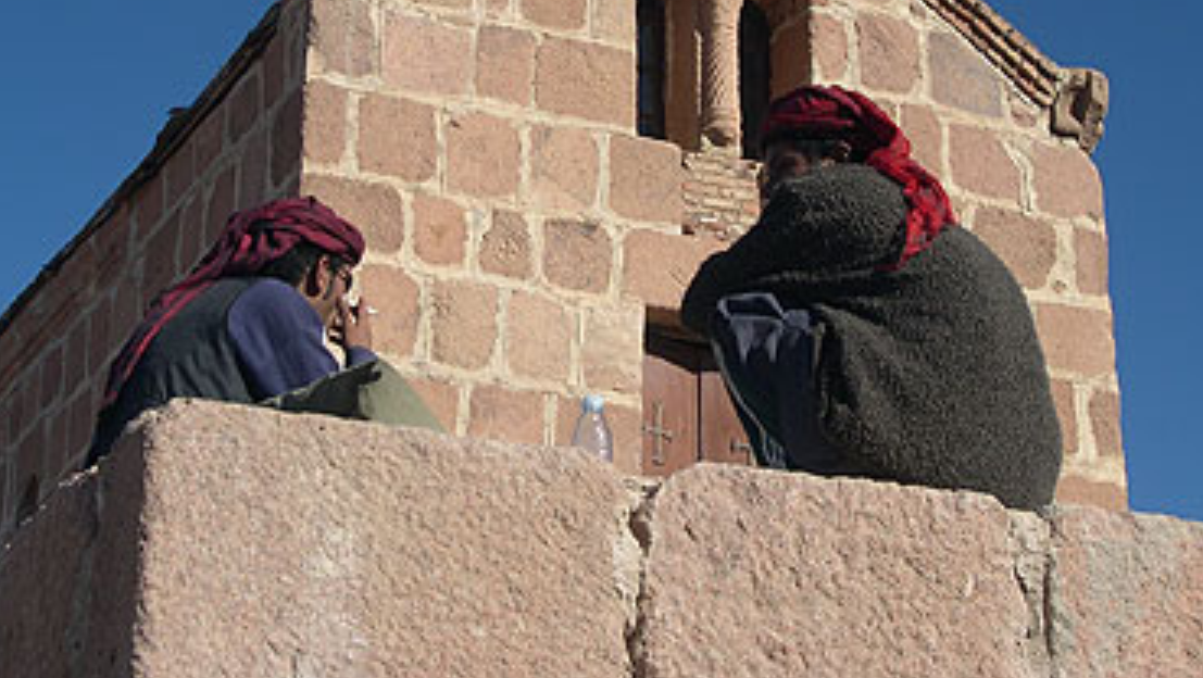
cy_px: 134
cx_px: 512
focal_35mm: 89
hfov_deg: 23.9
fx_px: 2840
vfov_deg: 13.5
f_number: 10
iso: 100
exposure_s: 1/147
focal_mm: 14.2
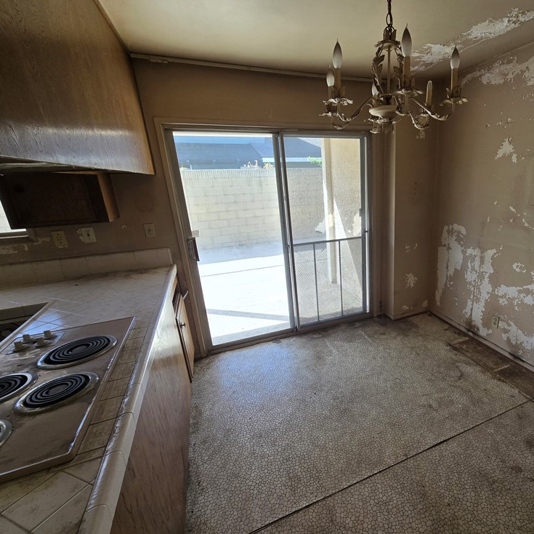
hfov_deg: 85.1
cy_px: 272
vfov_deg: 87.4
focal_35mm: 16
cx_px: 345
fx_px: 279
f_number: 2.2
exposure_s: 1/153
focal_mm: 2.2
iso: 50
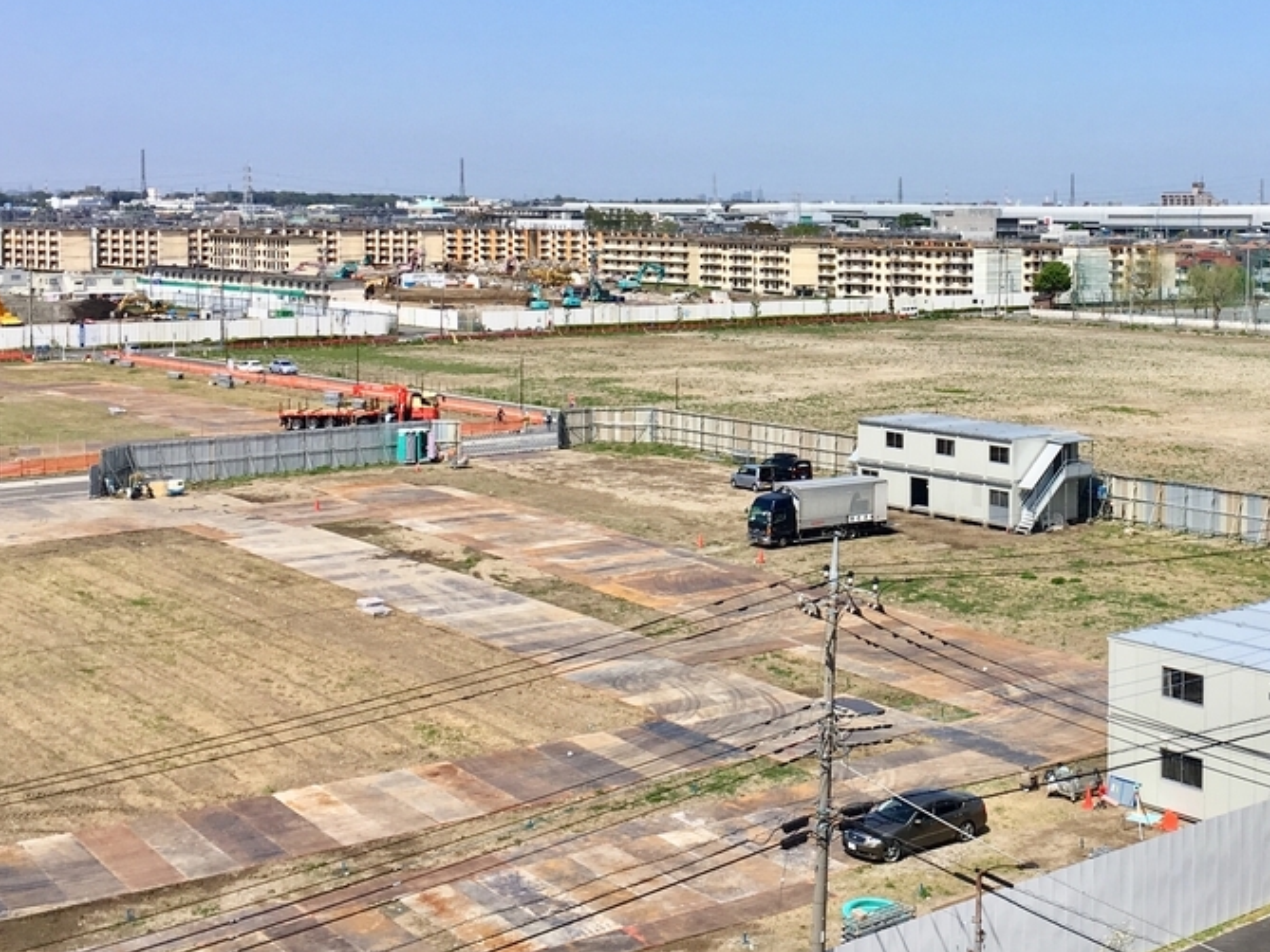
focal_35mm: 52
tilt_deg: -3.4
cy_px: 309
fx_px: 1908
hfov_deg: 36.0
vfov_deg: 27.8
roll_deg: +0.0
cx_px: 938
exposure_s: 1/1923
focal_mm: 4.15
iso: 25
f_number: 2.2
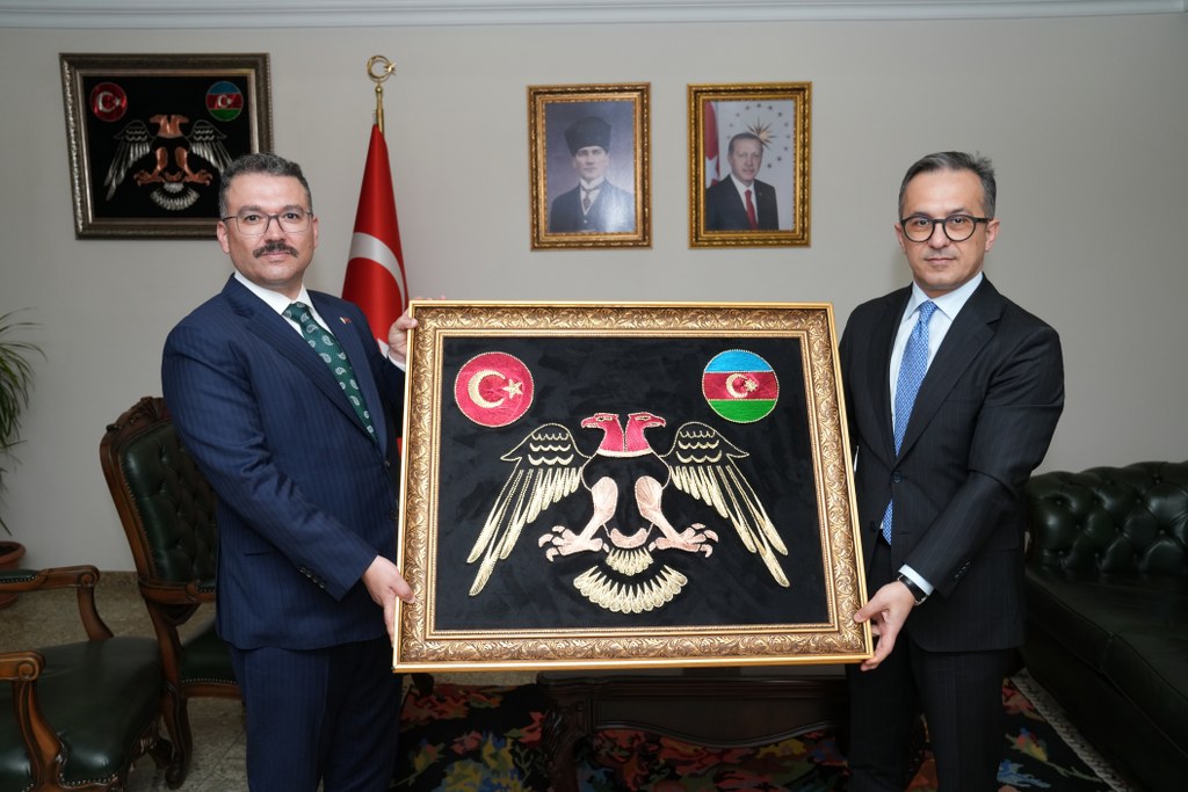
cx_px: 594
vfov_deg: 43.6
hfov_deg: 61.9
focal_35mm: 30
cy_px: 396
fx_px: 990
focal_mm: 30
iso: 1250
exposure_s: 1/200
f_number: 4.5
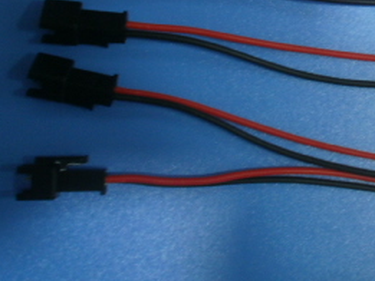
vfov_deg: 18.9
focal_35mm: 76
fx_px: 824
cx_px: 425
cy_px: 6
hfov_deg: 23.8
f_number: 2.9
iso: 125
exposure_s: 1/20
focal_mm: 5.45
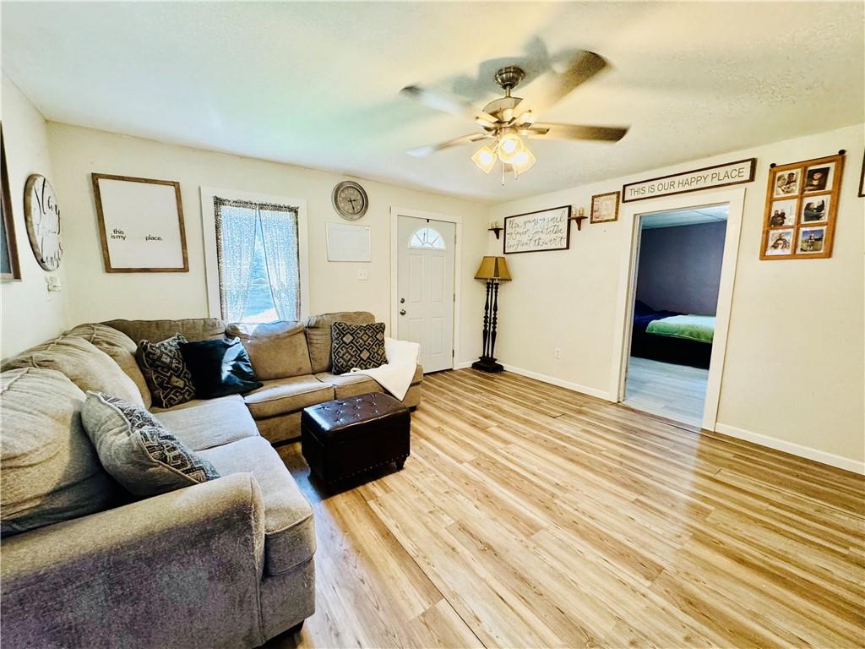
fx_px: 350
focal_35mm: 14
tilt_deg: -6.1
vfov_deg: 85.7
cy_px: 324
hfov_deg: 102.1
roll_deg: +1.1
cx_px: 432
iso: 400
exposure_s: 1/60
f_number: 2.2
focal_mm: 2.22
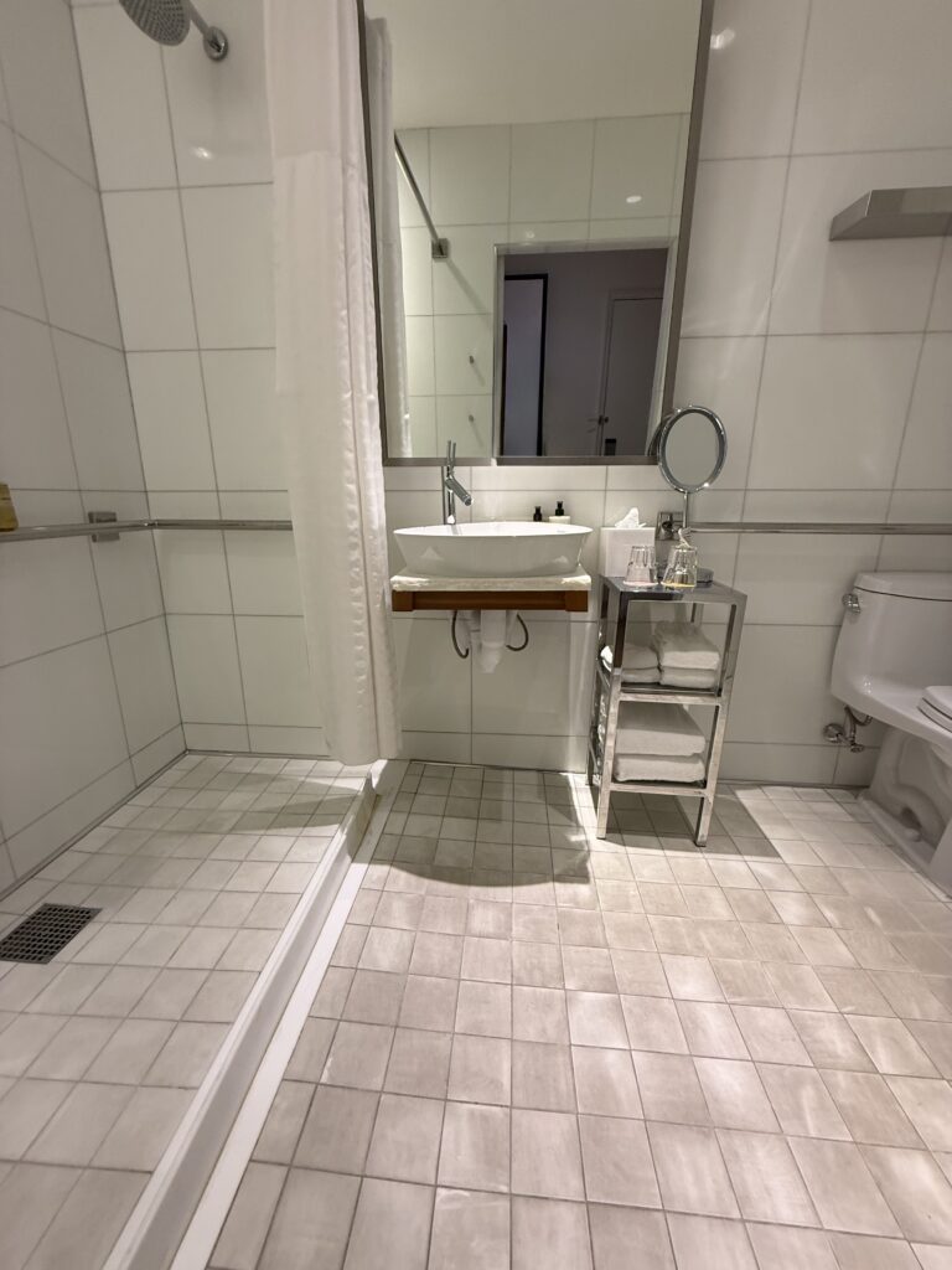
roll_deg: -0.4
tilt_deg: -14.8
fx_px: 513
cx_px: 476
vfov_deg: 102.1
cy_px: 635
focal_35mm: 14
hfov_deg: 85.7
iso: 320
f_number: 2.2
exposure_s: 1/60
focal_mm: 2.22
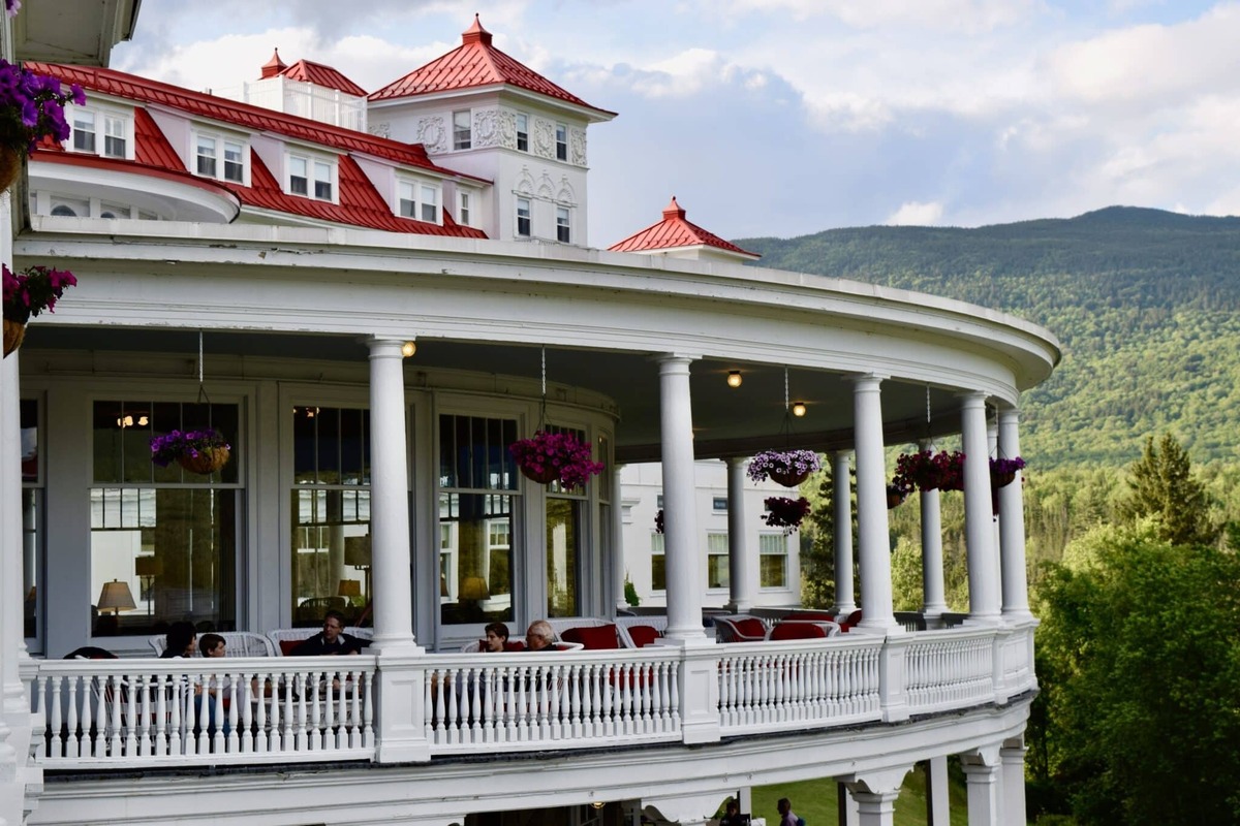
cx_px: 620
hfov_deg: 29.9
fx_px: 2325
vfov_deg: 20.2
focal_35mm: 68
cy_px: 413
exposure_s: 1/250
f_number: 9
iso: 400
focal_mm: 45
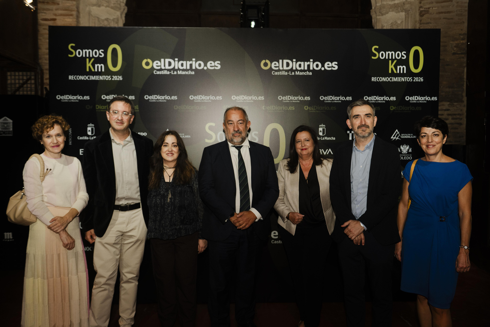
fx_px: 441
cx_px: 245
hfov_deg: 58.1
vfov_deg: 40.6
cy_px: 164
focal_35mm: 32
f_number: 4
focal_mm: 32
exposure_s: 1/160
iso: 800
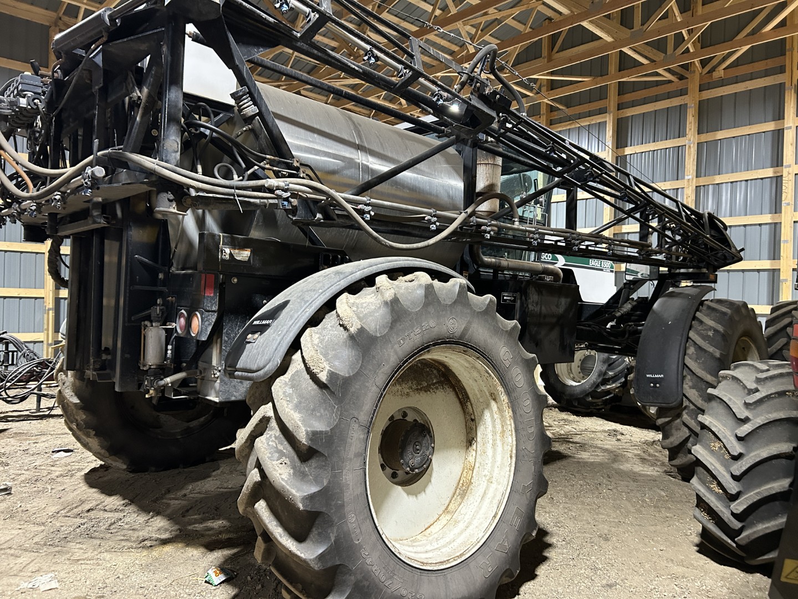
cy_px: 300
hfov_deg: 67.3
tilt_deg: -3.0
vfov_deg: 53.1
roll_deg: -1.2
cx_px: 399
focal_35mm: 26
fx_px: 599
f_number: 1.5
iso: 400
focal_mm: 5.7
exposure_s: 1/60
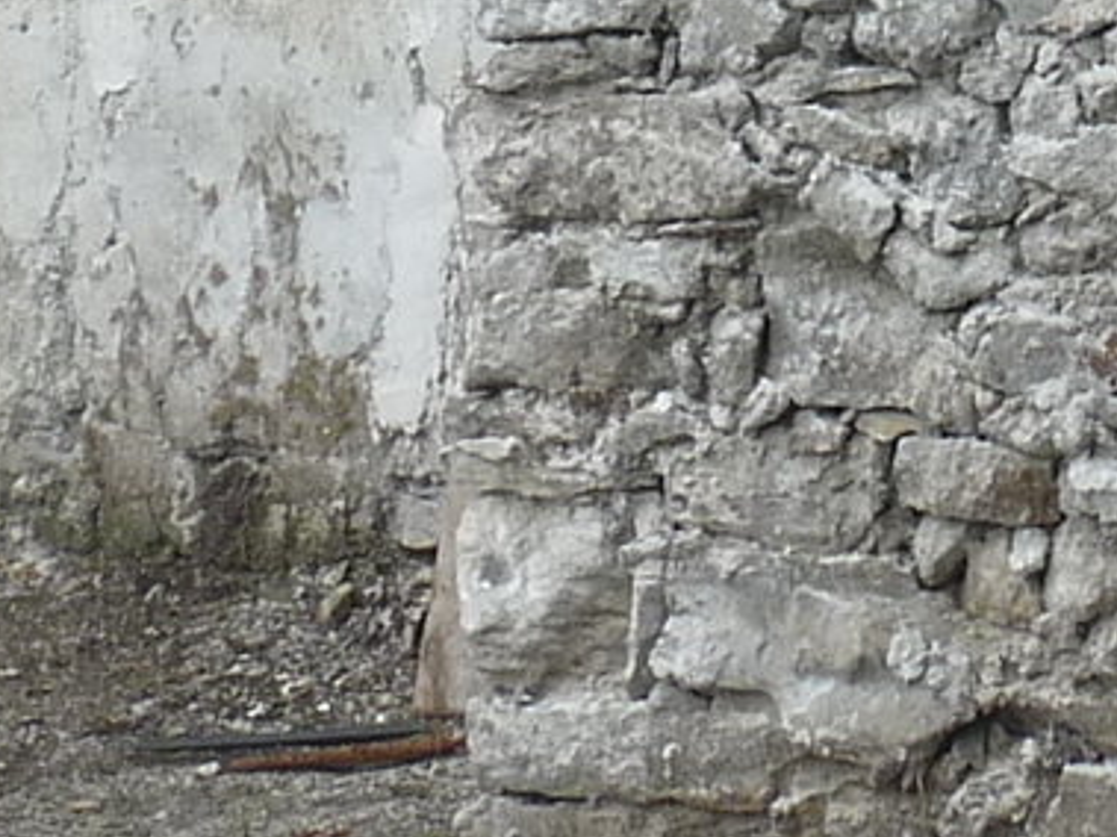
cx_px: 1176
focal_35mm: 175
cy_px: -351
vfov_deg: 8.3
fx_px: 5645
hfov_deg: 11.2
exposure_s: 1/160
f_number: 4
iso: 100
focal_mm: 4.9
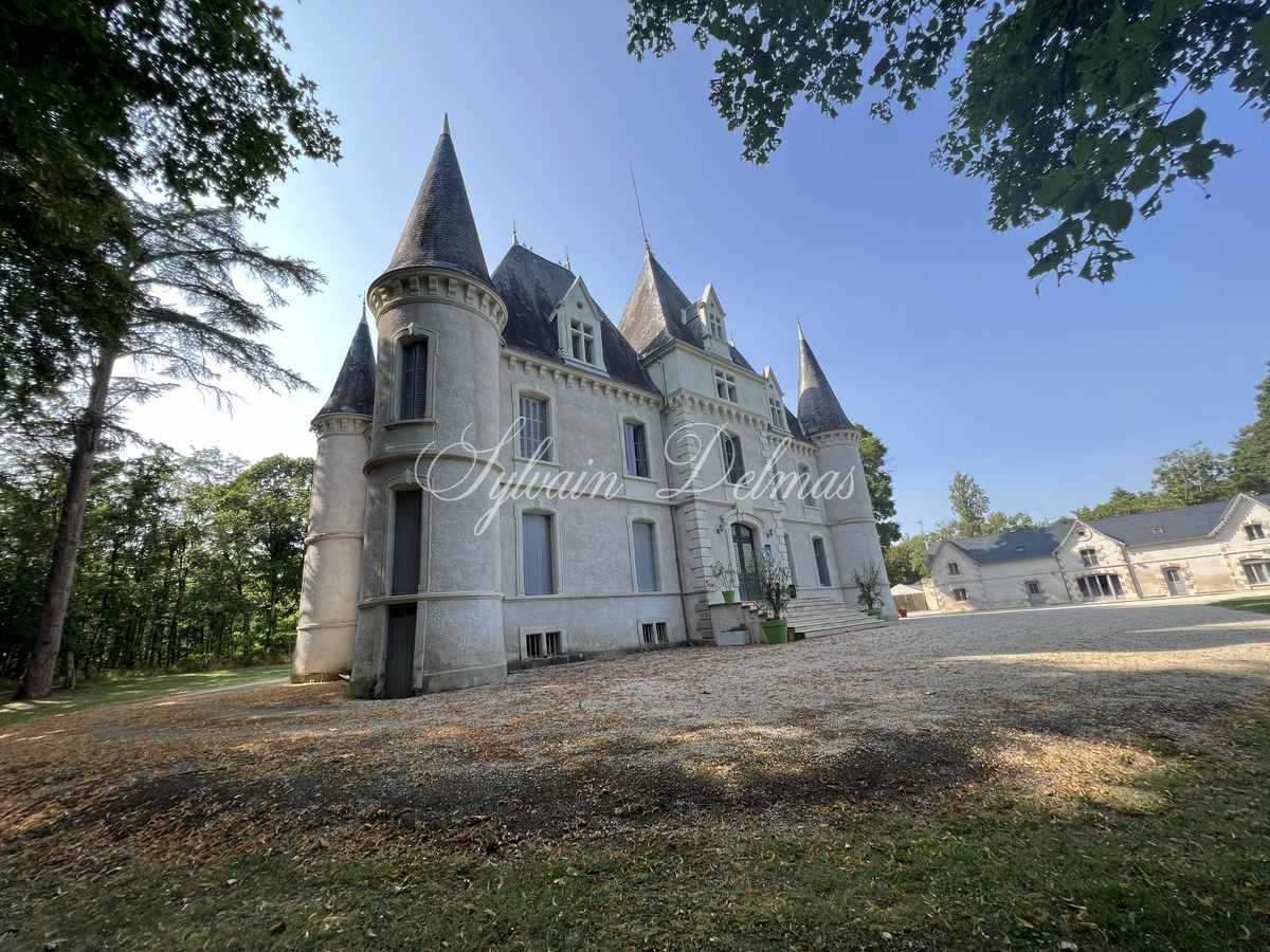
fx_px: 477
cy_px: 476
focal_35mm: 13
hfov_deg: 106.2
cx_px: 635
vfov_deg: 89.9
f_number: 1.8
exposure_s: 1/424
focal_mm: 1.57
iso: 32
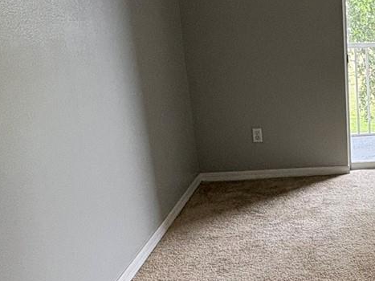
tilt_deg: -15.4
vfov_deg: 30.3
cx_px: 418
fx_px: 520
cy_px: 143
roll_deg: +0.3
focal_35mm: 48
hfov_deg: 34.1
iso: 200
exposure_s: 1/120
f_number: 2.2
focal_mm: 2.22
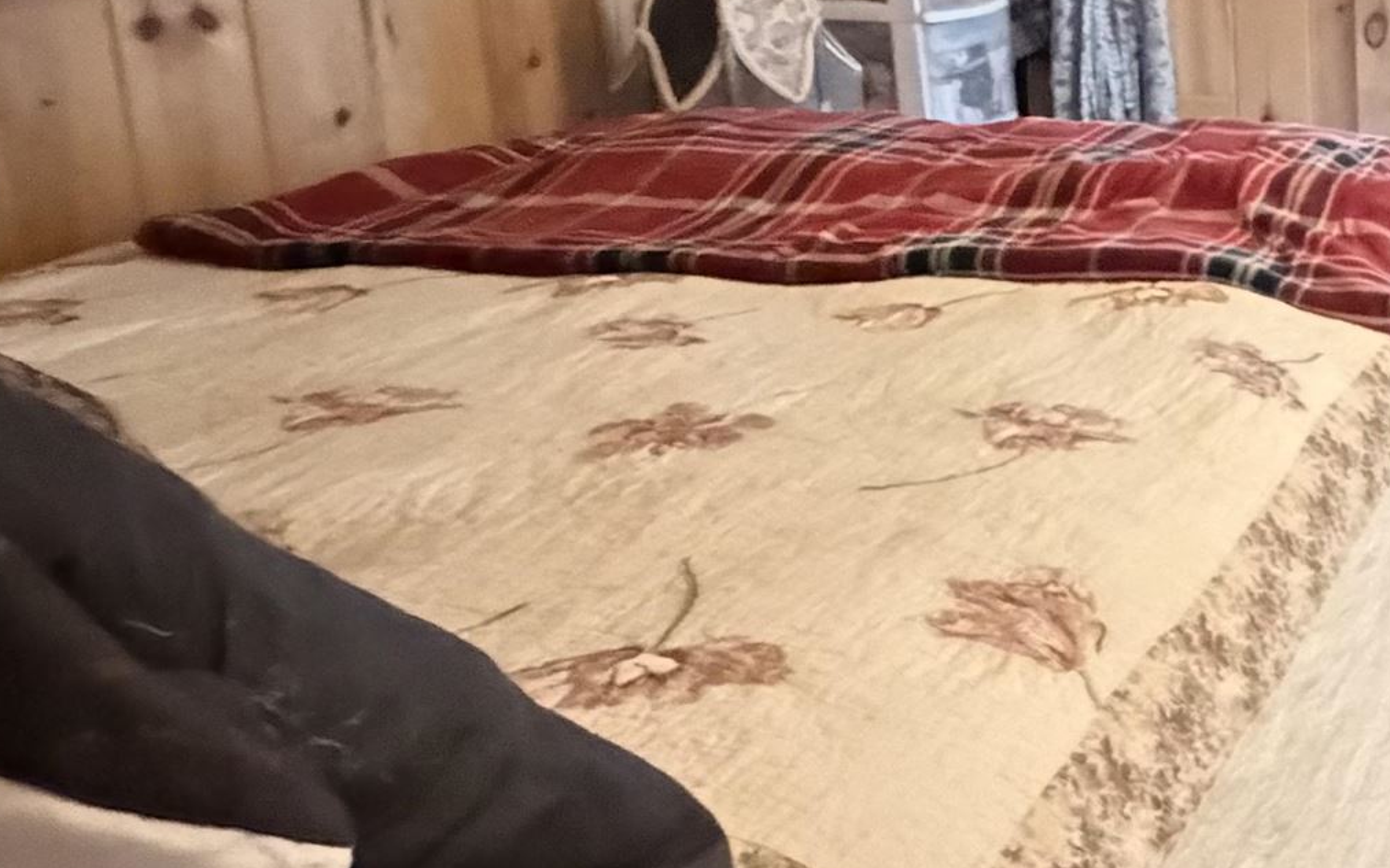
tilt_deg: -10.7
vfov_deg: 27.8
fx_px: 1705
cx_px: 1892
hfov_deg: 31.6
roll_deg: -1.2
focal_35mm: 45
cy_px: 137
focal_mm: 2.22
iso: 3200
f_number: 2.2
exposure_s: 1/15
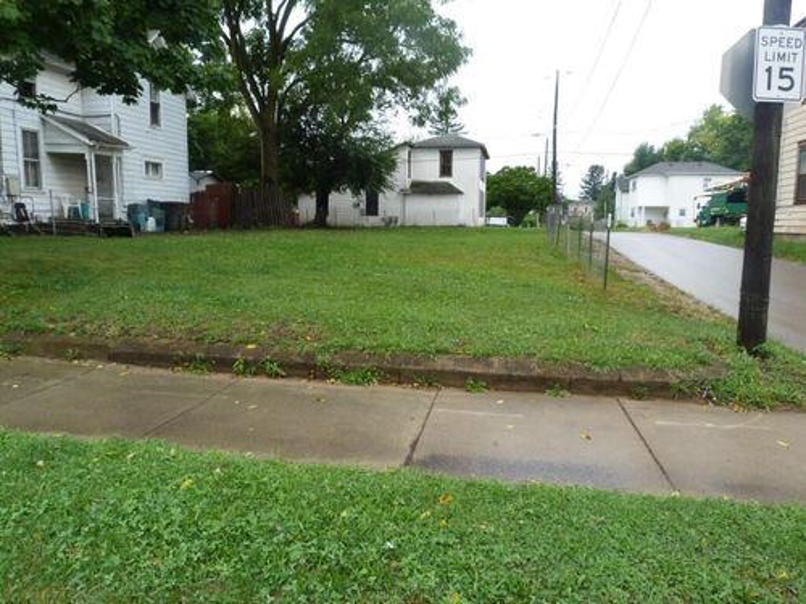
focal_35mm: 25
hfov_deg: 69.4
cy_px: 302
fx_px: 582
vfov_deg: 54.9
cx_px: 403
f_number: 4
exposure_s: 1/160
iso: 80
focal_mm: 4.5
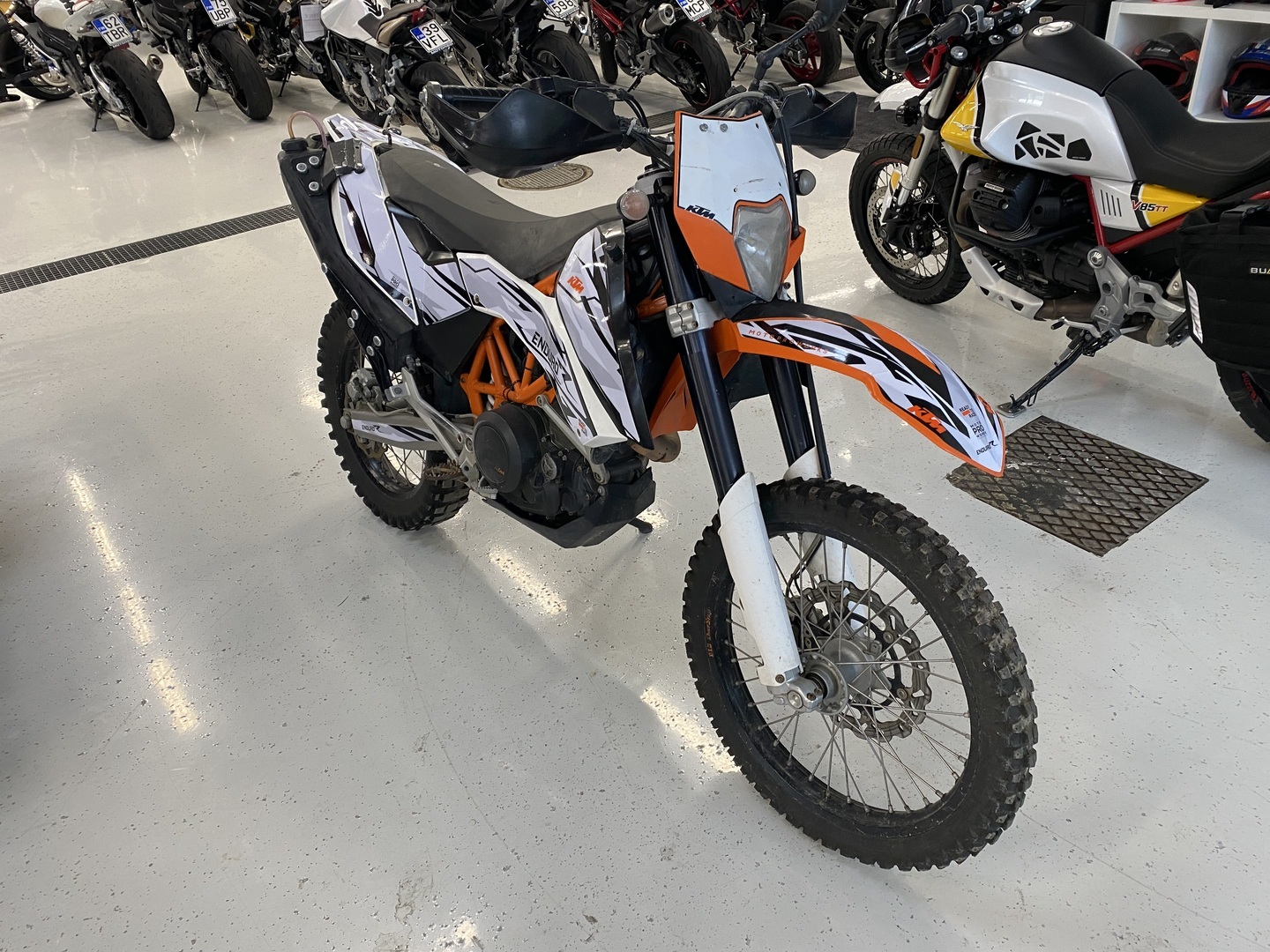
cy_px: 476
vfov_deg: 53.1
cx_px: 635
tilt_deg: -33.9
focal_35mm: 26
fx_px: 954
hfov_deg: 67.3
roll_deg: +4.9
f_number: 1.8
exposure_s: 1/50
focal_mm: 4.25
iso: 80
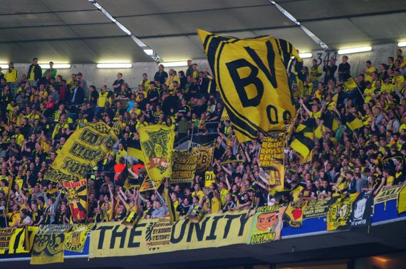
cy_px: 134
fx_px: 3378
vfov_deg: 4.6
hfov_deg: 6.9
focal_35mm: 300
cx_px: 203
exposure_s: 1/125
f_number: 6.7
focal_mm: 200
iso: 1600
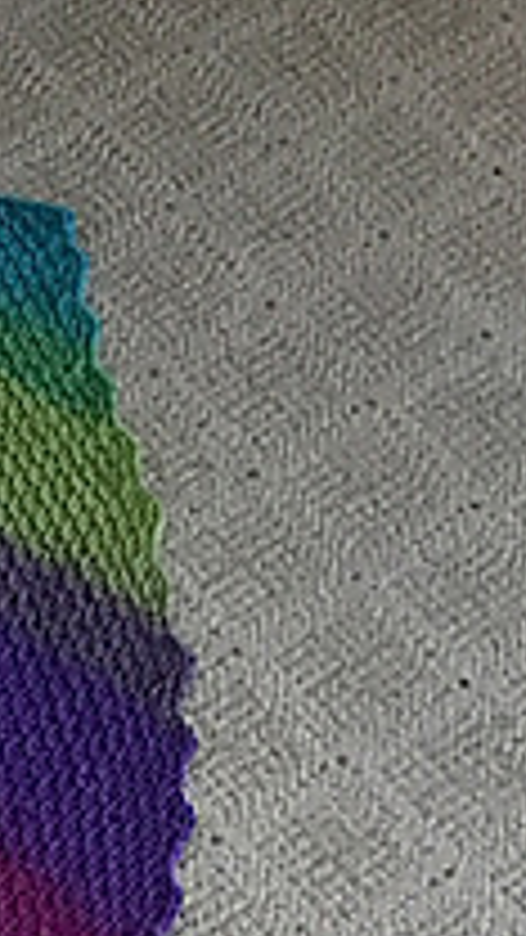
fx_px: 2579
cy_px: 1436
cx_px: -486
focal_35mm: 104
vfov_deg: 18.1
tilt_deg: -72.1
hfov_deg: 10.8
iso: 250
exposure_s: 1/30
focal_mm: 3.3
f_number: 2.4
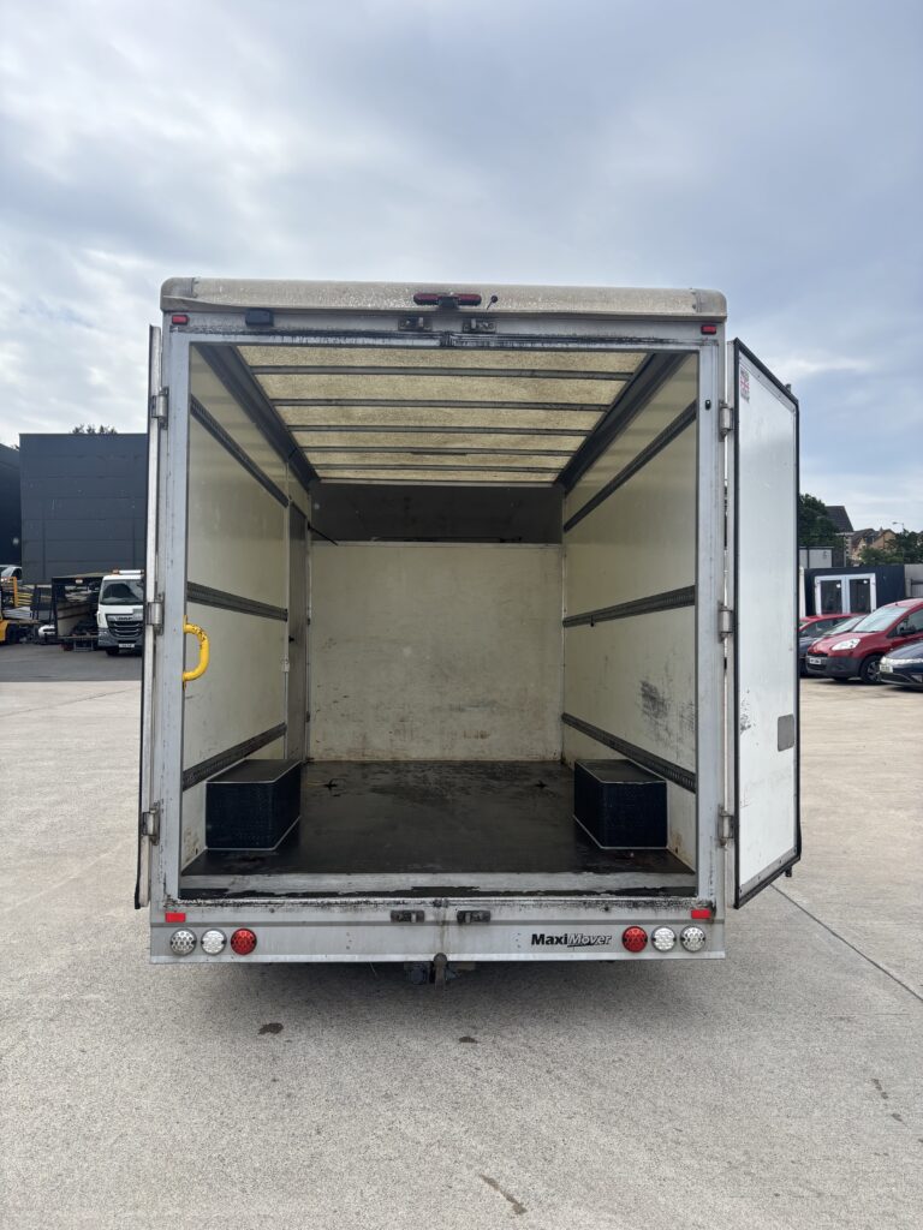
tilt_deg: +0.5
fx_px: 924
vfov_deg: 67.3
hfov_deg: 53.1
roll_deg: +0.3
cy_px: 615
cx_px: 462
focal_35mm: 26
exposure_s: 1/2398
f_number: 1.6
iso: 50
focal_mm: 5.96
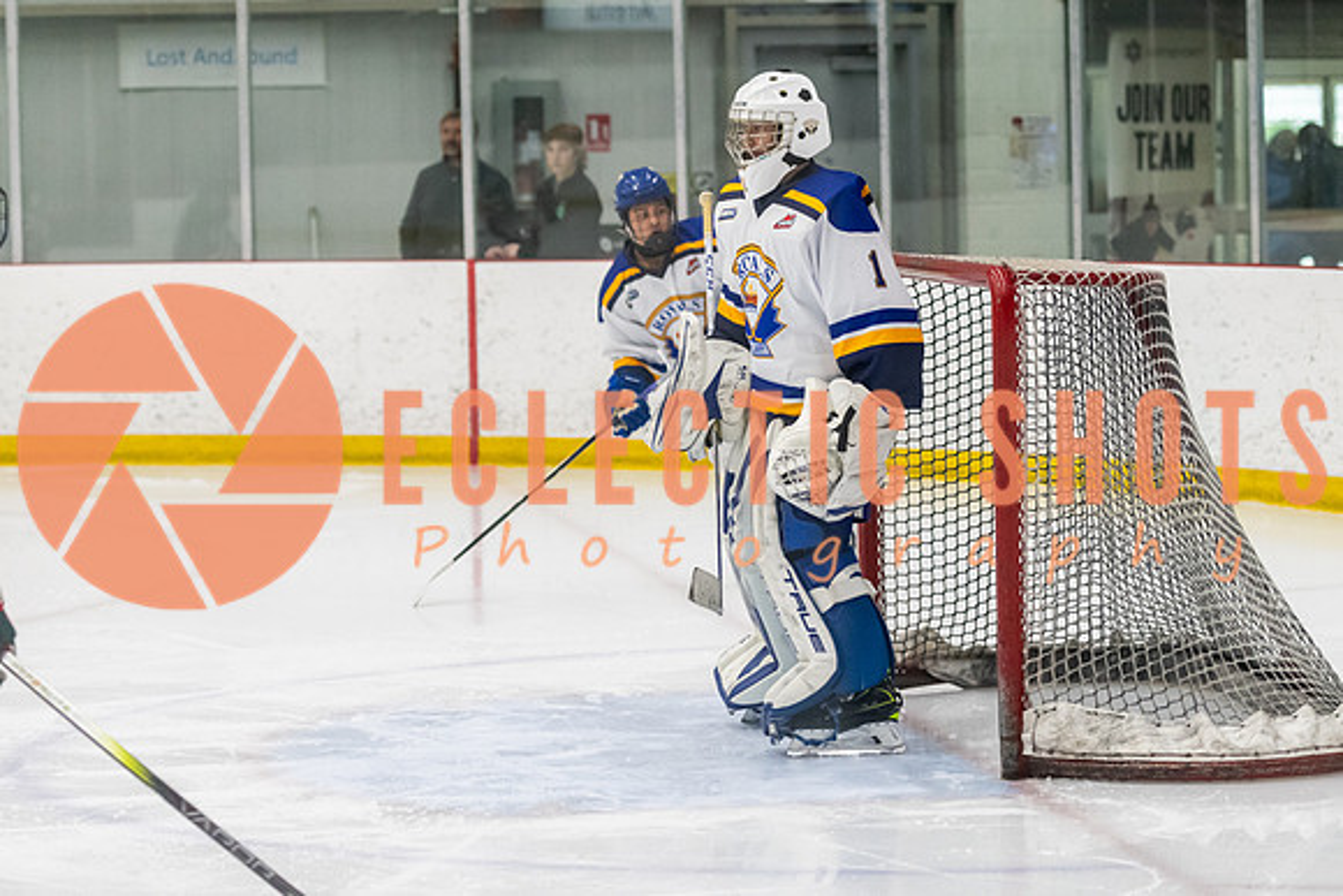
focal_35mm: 131
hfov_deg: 15.6
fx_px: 4896
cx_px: 770
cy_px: 378
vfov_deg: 10.5
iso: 3200
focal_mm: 86
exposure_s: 1/800
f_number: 2.8
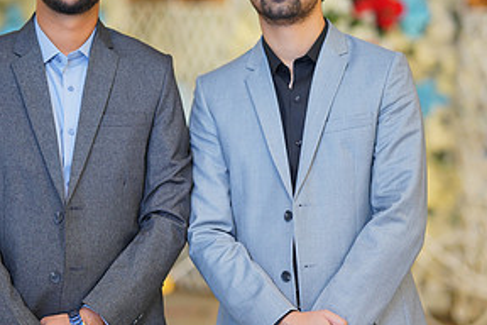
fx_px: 2313
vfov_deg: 8.0
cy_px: 128
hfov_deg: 12.0
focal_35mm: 171
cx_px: 206
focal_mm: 85
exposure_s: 1/200
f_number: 1.6
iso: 125
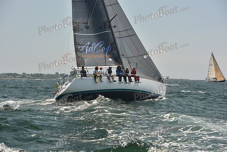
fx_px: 441
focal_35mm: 70
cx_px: 114
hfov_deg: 28.8
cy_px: 76
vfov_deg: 19.5
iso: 250
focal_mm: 70
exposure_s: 1/640
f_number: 6.3
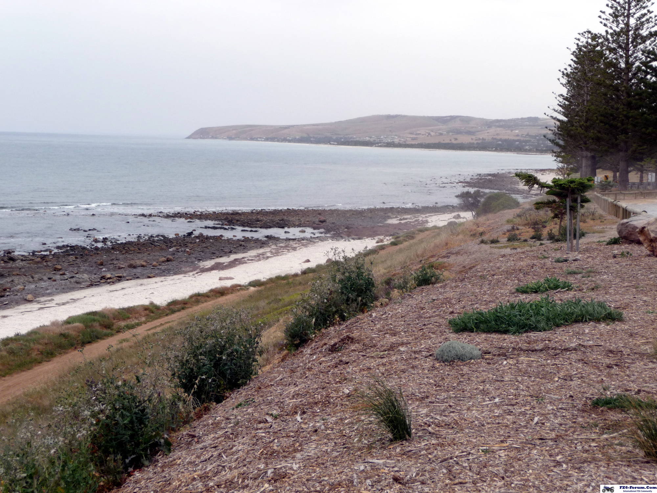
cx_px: 328
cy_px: 246
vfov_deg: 20.4
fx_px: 1367
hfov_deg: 27.0
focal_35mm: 72
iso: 100
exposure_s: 1/60
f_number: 4.6
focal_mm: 12.2
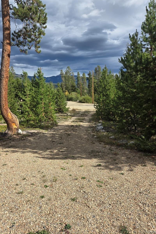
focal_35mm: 24
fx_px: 156
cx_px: 69
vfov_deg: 73.8
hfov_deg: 53.0
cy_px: 117
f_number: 1.8
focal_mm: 5.4
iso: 25
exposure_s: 1/1978
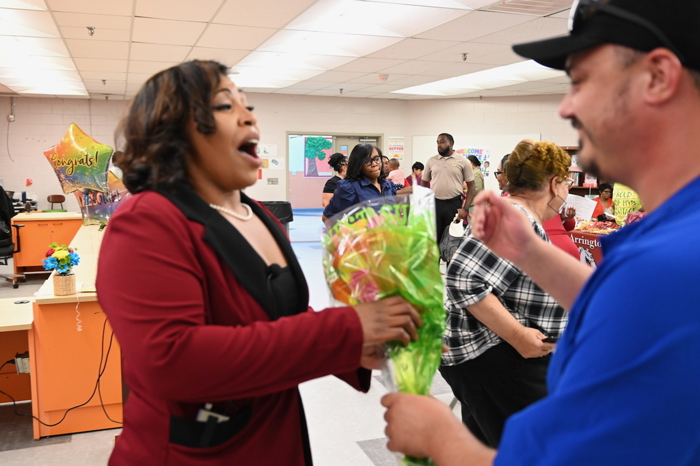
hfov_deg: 55.8
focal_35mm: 34
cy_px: 233
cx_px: 350
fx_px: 661
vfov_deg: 38.9
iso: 3200
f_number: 4
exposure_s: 1/200
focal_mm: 34
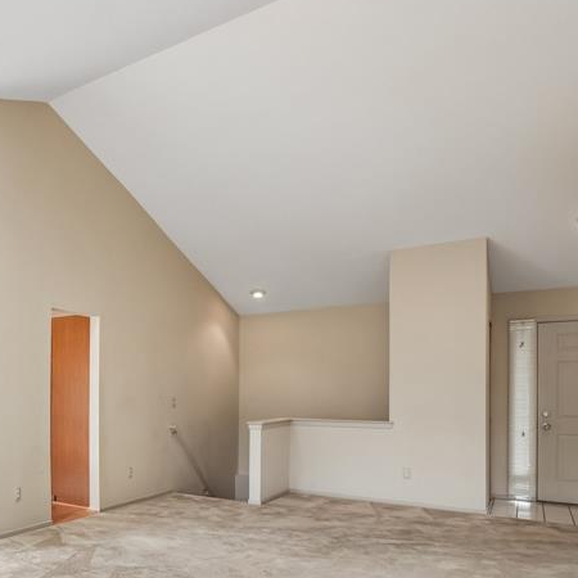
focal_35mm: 29
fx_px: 548
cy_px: 401
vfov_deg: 54.1
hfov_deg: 46.7
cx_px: 3
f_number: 8
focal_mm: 10
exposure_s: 1/30
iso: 250
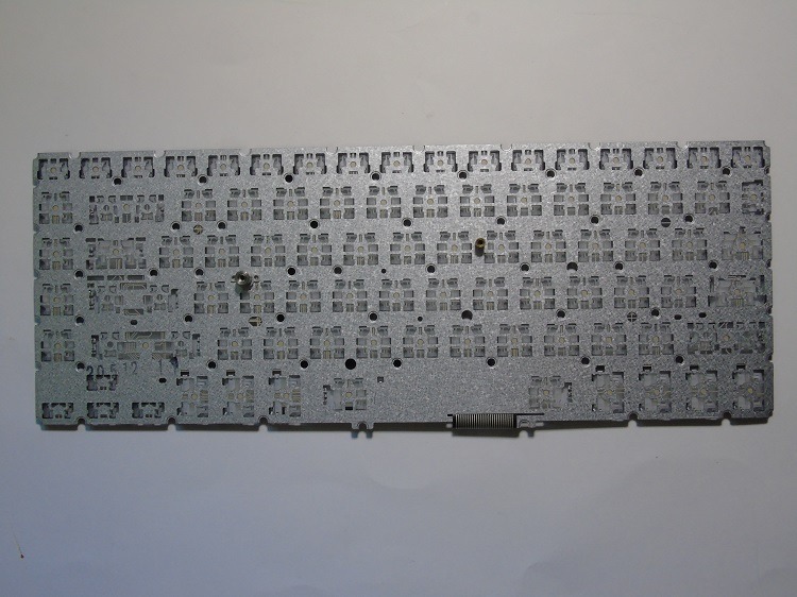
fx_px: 783
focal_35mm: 34
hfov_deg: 54.0
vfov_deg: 41.8
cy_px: 298
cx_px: 398
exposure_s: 1/15
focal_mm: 6.1
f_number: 6.6
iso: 200
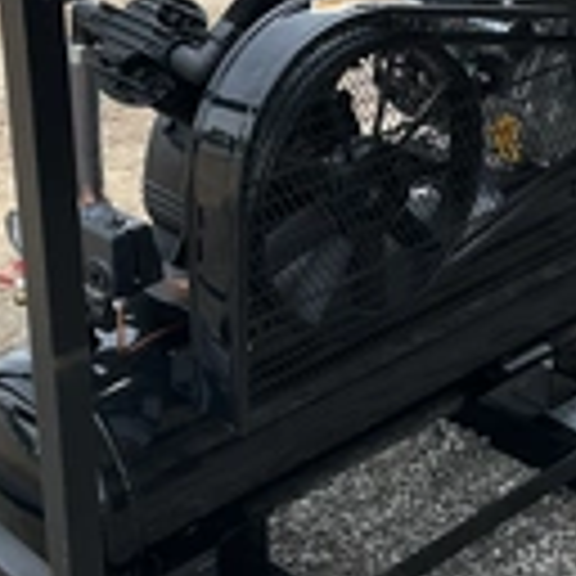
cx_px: 333
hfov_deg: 21.6
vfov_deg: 21.7
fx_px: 1506
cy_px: 279
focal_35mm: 80
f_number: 1.8
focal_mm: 3
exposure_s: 1/657
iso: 25
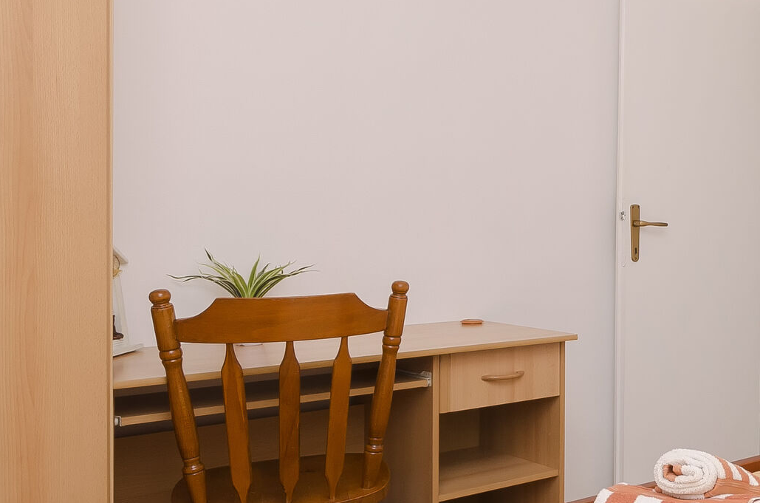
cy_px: 215
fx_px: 1032
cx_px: 855
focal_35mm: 49
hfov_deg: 34.4
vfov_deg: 27.4
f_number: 9
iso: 250
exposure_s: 1/80
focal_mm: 12
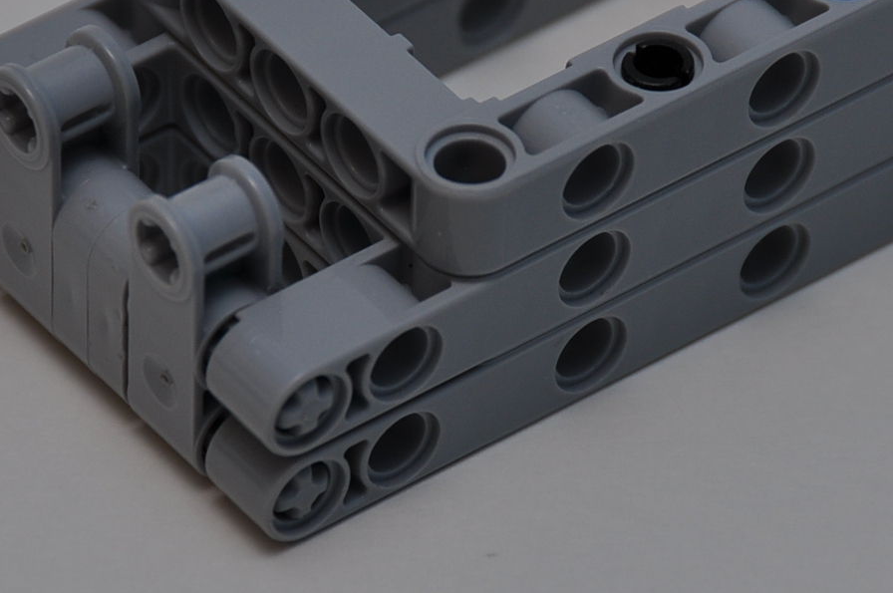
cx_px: 510
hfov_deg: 2.9
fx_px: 17788
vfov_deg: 1.9
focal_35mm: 718
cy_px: 244
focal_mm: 200
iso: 200
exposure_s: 1/60
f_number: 5.6
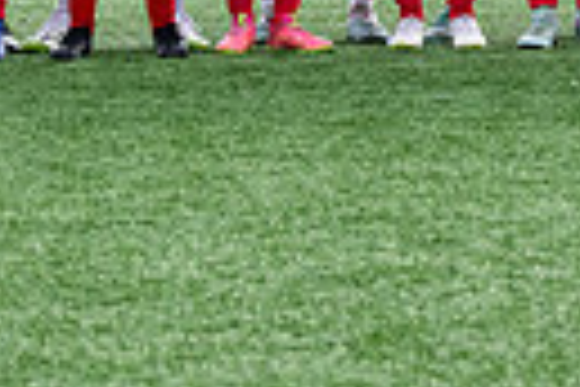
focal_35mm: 360
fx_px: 5800
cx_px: 746
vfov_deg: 3.8
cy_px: -346
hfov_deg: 5.7
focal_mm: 70
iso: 800
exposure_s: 1/2500
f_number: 4
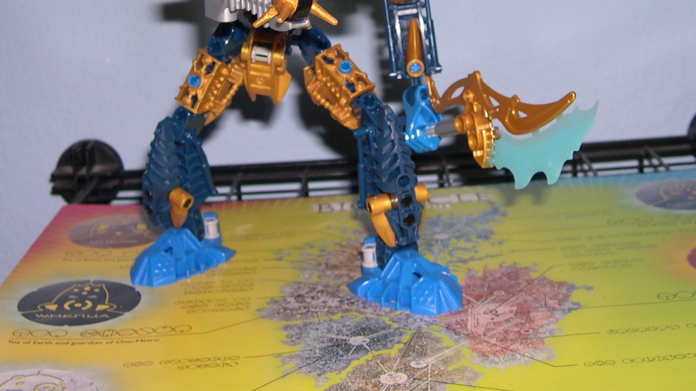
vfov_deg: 19.0
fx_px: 1144
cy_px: 20
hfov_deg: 33.8
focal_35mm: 62
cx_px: 344
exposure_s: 1/60
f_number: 2.8
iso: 100
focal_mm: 8
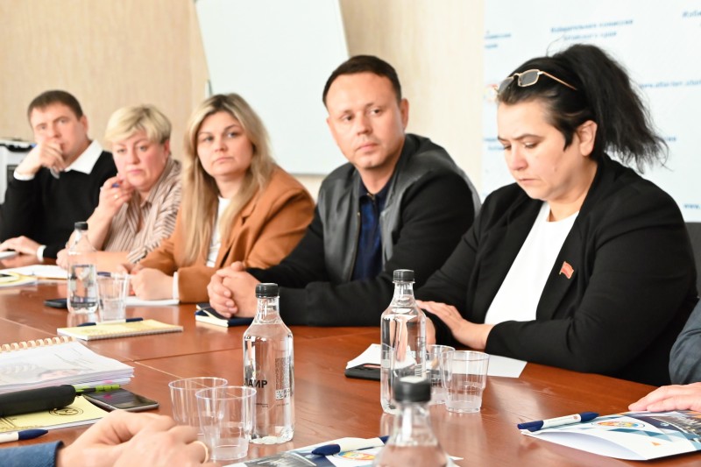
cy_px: 234
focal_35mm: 60
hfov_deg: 33.4
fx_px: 1168
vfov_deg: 22.6
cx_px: 350
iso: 4000
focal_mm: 40
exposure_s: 1/100
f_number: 5.6
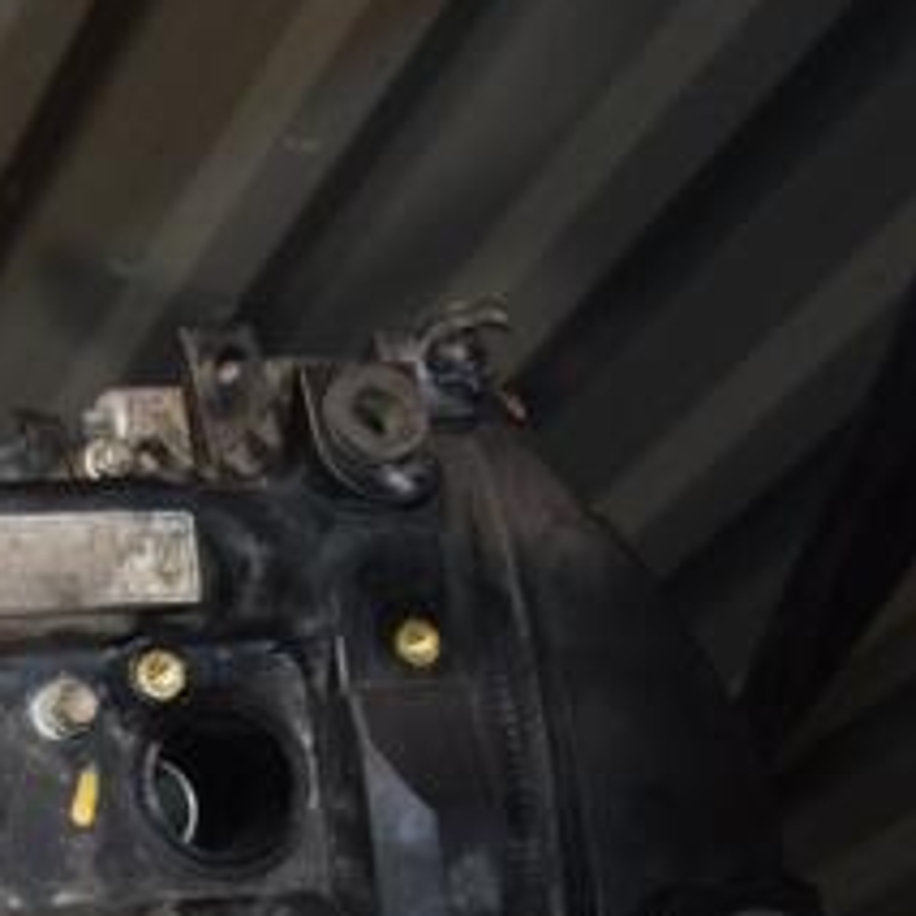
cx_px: -267
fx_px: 2365
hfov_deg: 20.1
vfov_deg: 21.5
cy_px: 808
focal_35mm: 79
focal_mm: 22
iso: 800
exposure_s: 1/60
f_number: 5
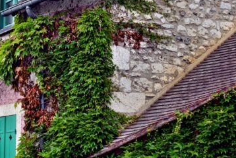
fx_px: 616
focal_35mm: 94
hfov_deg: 21.4
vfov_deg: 14.6
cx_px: 46
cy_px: 68
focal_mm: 35
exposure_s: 1/125
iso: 160
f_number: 5.6
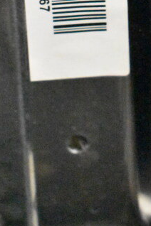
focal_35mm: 207
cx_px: 56
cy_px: -93
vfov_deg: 9.7
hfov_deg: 6.6
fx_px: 1302
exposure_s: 1/80
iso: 25600
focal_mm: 48
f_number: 5.3
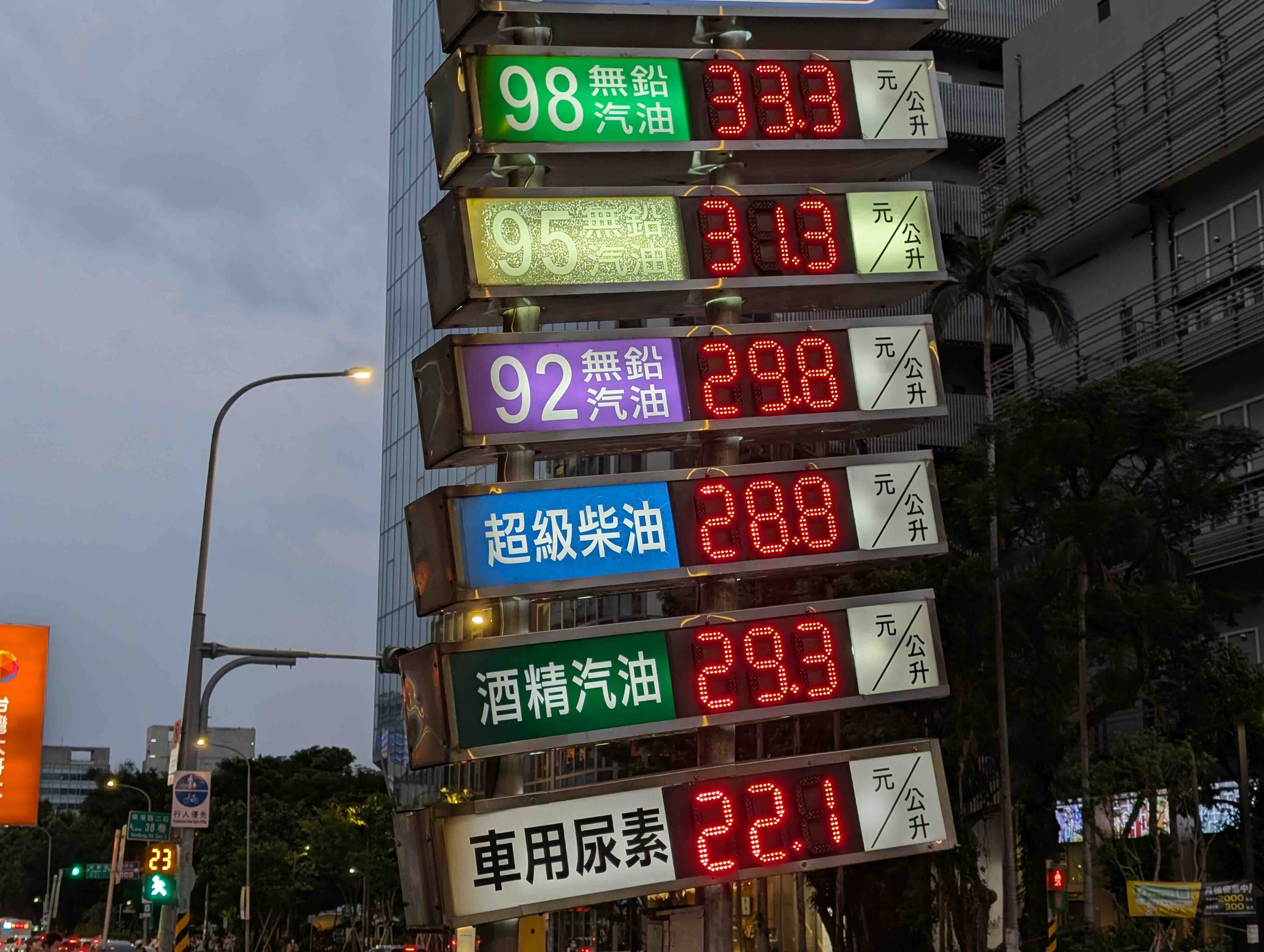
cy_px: 476
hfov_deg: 38.9
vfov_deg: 29.7
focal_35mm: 49
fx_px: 1792
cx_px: 632
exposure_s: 1/60
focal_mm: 6.9
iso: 22
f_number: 1.68
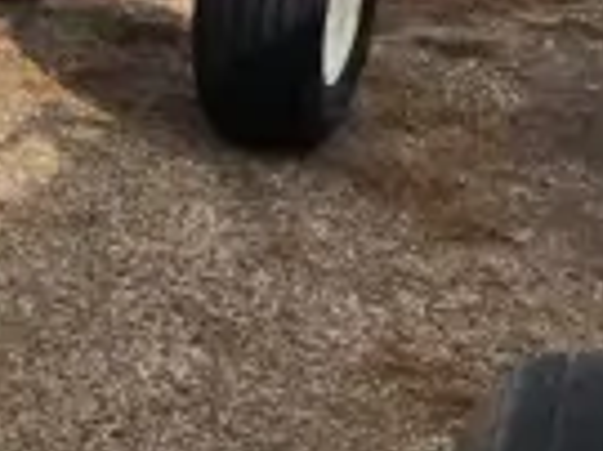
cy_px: -165
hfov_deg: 14.7
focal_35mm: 109
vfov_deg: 13.0
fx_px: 1897
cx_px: -621
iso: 12
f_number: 1.8
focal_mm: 6.4
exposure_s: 1/1884
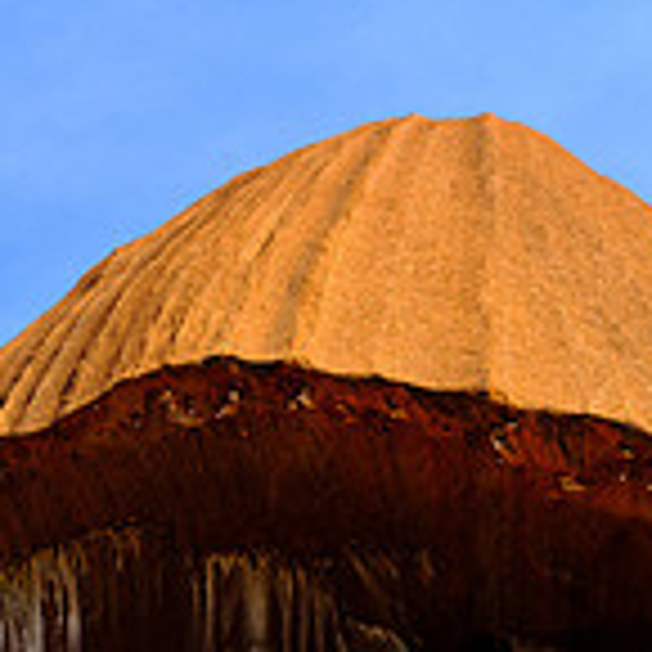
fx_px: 1300
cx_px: 216
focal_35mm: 61
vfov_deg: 27.8
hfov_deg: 28.0
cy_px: 479
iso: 200
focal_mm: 12
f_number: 8
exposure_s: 1/250
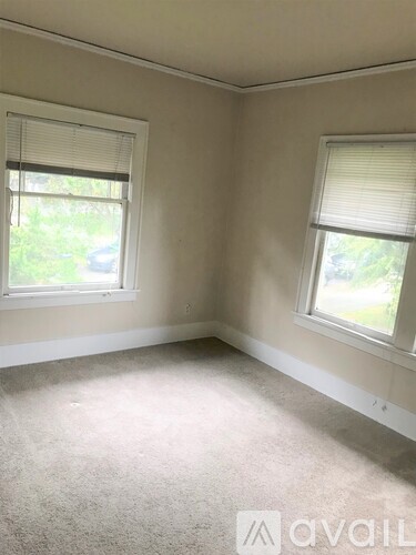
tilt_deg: -10.2
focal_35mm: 28
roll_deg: -5.3
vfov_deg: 63.4
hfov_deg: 49.7
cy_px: 278
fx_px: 449
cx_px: 208
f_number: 1.8
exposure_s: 1/30
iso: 32
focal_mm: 3.99
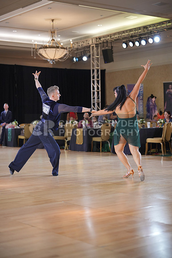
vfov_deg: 30.5
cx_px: 86
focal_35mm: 66
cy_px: 129
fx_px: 473
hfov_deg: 20.6
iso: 1000
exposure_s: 1/500
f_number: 2
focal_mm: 66
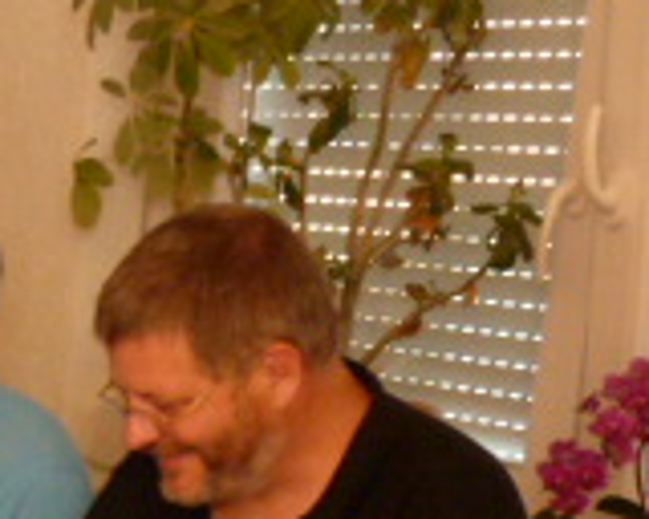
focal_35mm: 117
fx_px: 2247
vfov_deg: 12.0
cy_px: 969
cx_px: -519
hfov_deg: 14.5
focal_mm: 5
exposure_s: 1/30
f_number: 3.4
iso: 400
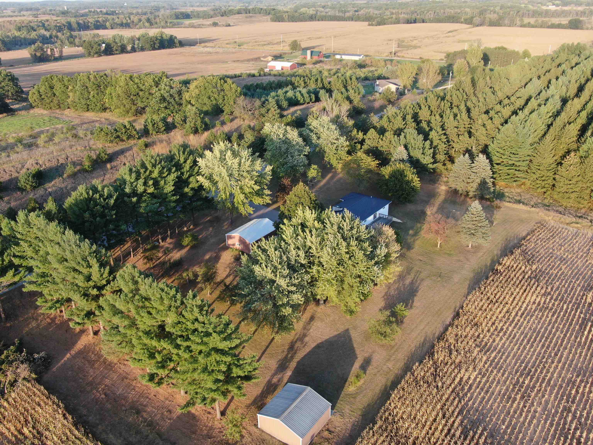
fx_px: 497
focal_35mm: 29
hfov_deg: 61.7
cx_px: 296
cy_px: 222
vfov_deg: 48.2
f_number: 3
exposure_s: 1/160
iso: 100
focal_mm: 5.11
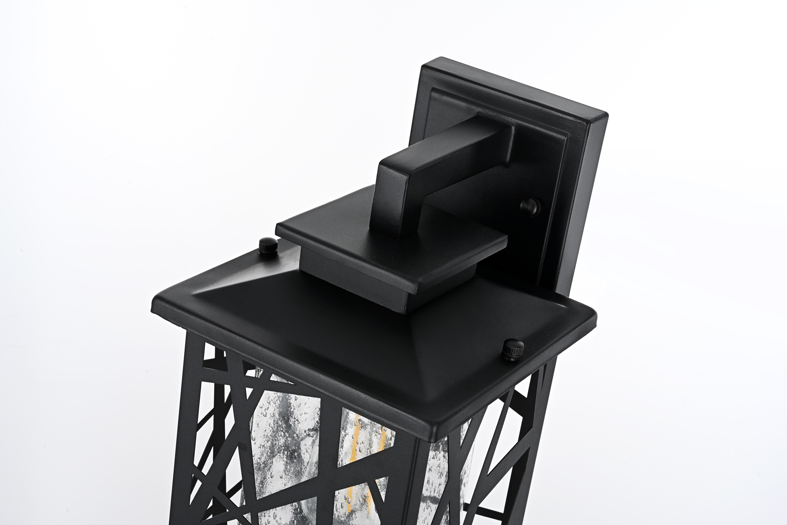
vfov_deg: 21.2
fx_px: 1399
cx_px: 394
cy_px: 262
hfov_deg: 31.4
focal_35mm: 64
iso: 125
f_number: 20
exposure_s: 1/100
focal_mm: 64
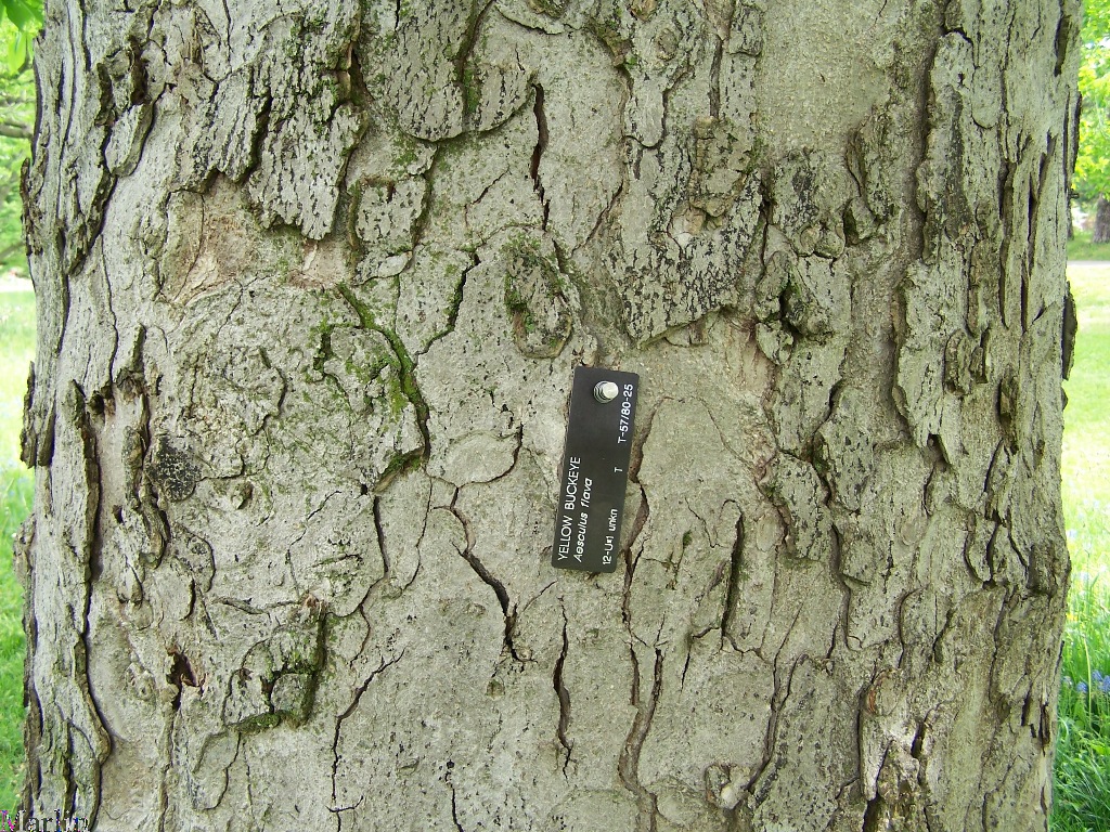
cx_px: 555
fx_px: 1219
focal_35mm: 38
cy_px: 416
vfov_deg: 37.7
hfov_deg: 49.0
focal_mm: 6.3
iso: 80
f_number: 2.8
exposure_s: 1/60
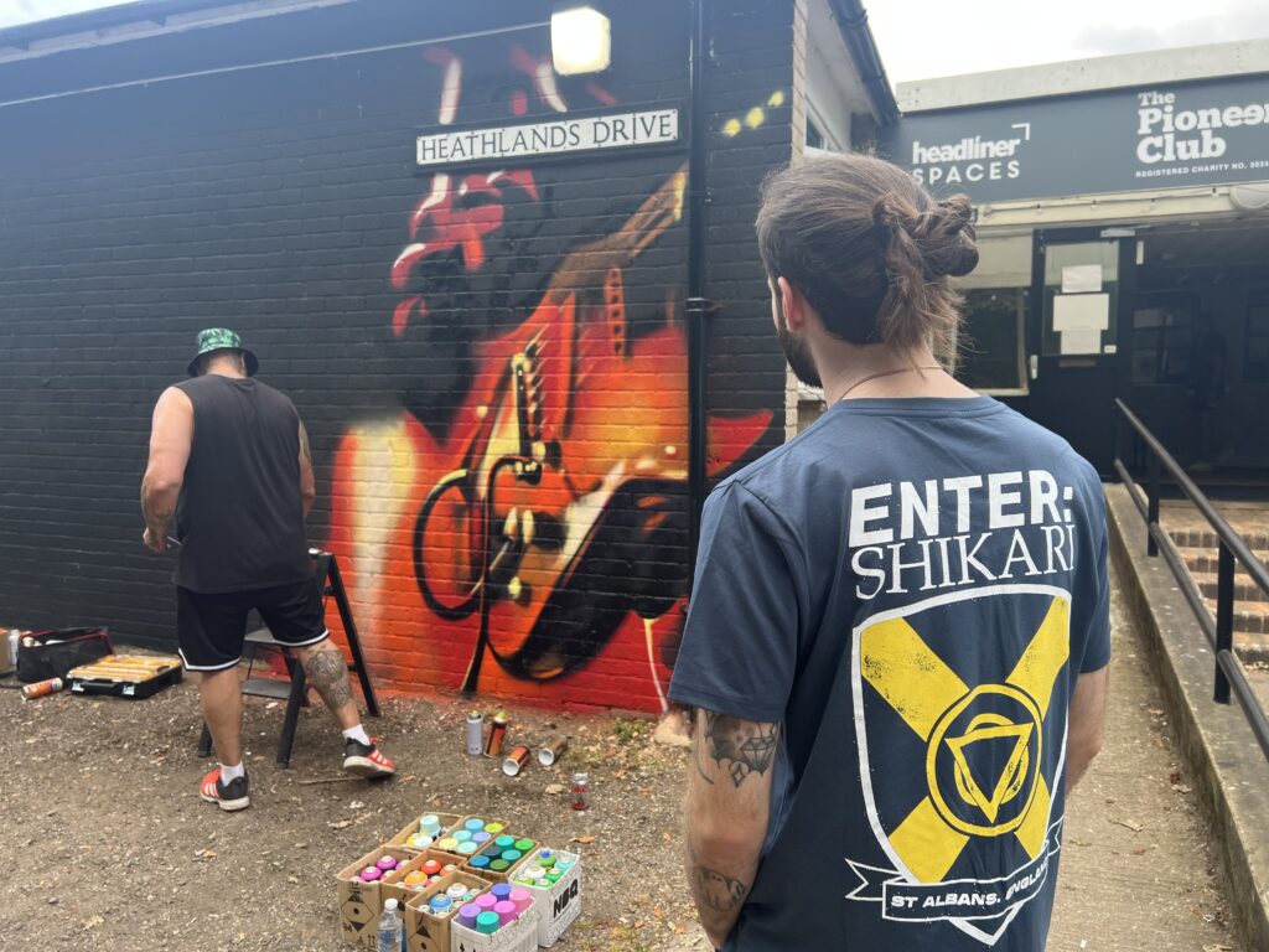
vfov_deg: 53.1
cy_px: 476
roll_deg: +0.5
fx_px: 953
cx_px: 634
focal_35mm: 26
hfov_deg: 67.3
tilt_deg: -4.1
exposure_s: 1/250
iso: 50
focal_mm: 5.7
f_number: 1.5
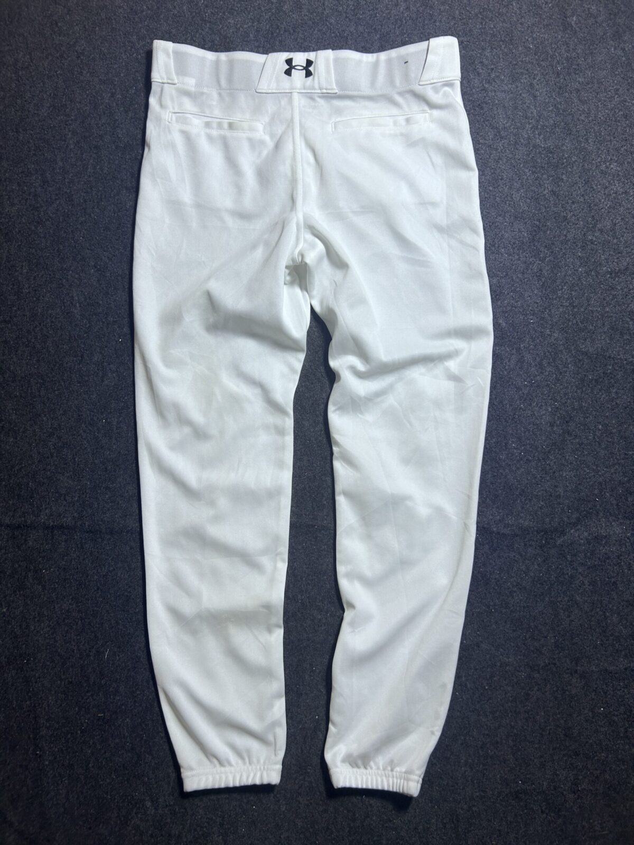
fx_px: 635
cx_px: 317
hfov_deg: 53.1
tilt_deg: -59.6
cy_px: 422
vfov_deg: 67.3
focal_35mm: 26
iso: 80
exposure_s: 1/50
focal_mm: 5.7
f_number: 1.5
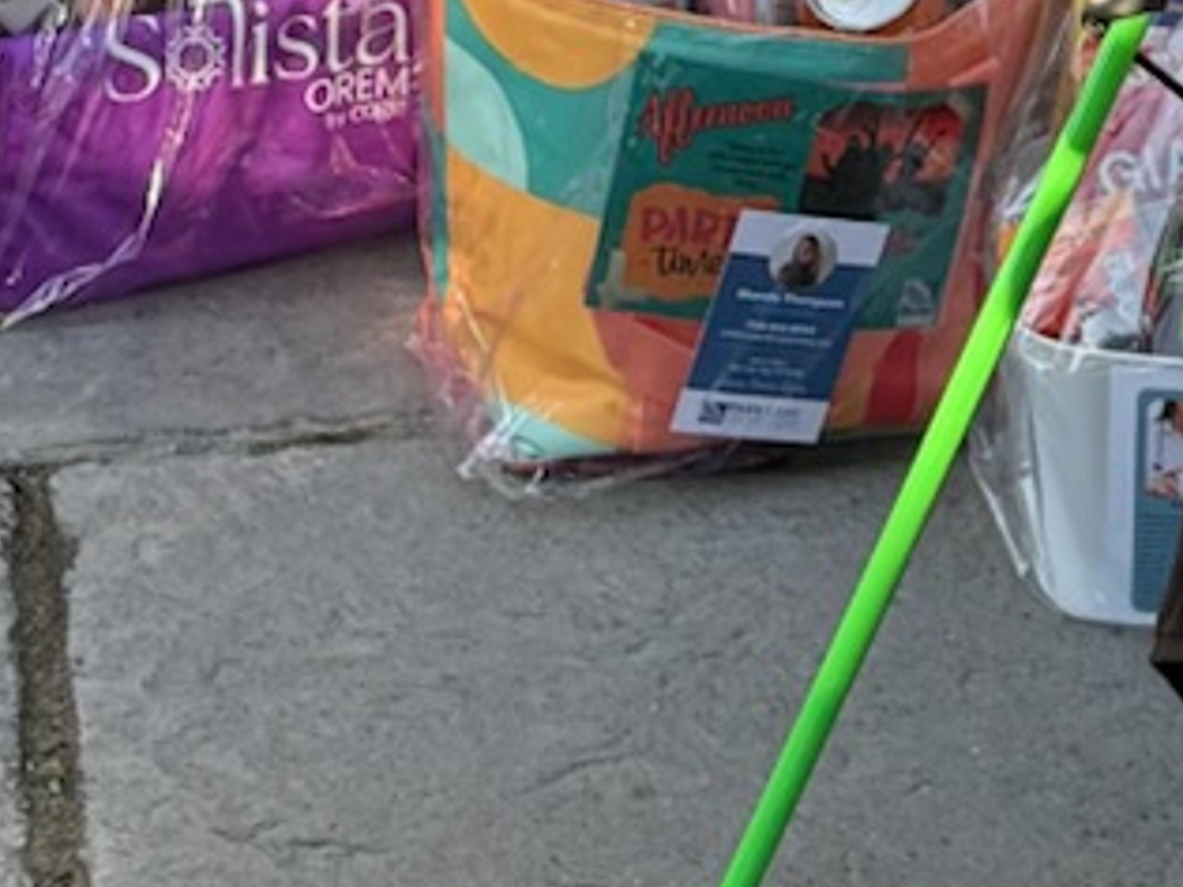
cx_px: 875
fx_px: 5329
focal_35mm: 156
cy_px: -1342
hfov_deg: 12.6
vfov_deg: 8.6
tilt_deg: -8.8
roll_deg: -1.6
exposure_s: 1/617
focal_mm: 6.76
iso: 100
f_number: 1.78
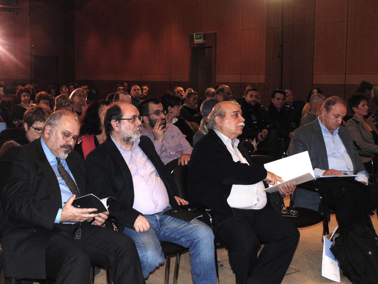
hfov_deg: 36.2
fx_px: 579
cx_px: 189
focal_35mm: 53
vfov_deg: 27.5
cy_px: 142
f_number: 3.9
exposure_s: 1/60
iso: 200
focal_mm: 9.5
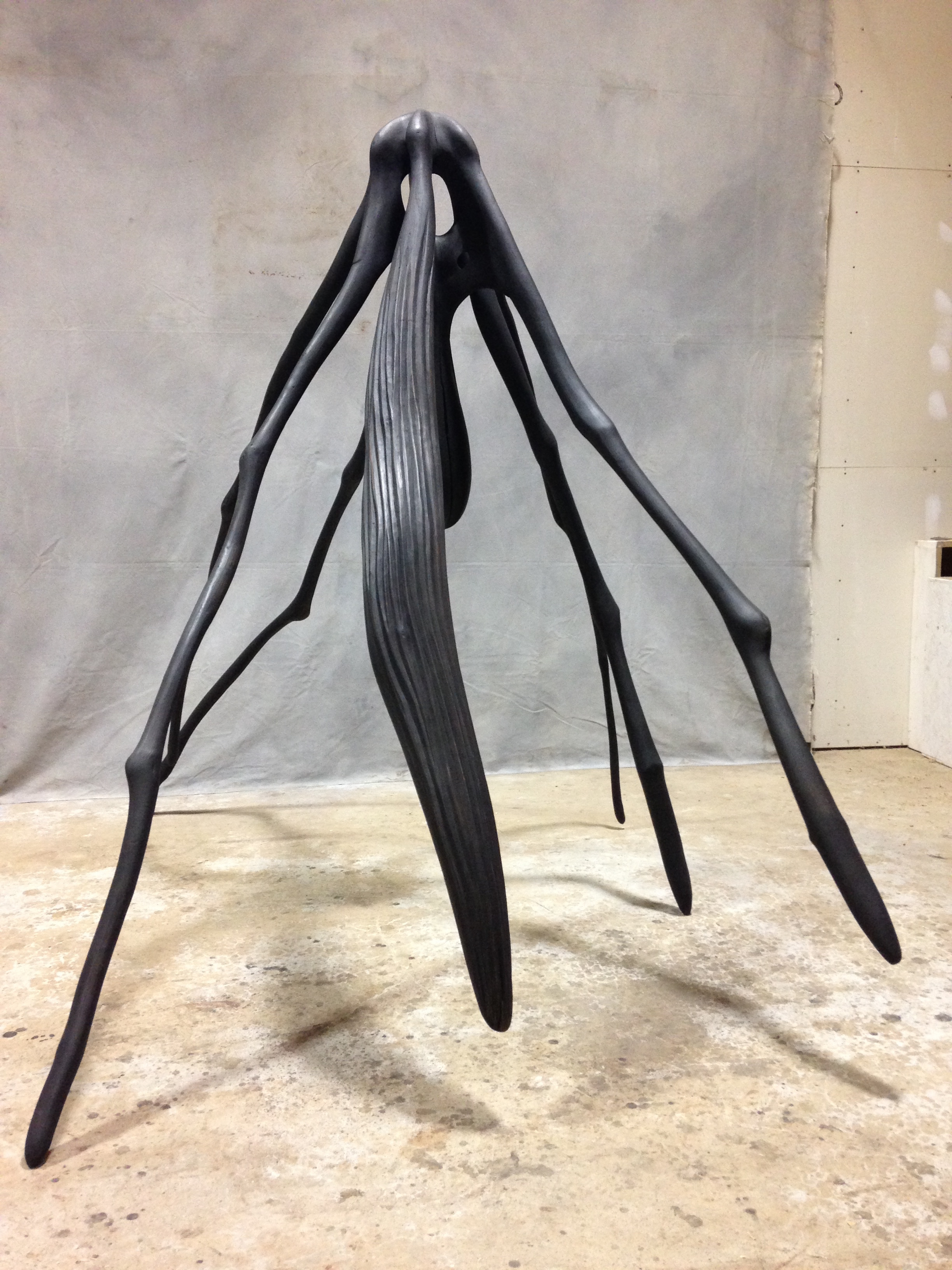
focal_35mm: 33
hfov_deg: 42.9
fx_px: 1210
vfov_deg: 55.4
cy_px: 635
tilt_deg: -8.9
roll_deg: +0.1
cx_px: 476
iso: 250
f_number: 2.4
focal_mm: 4.12
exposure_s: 1/20
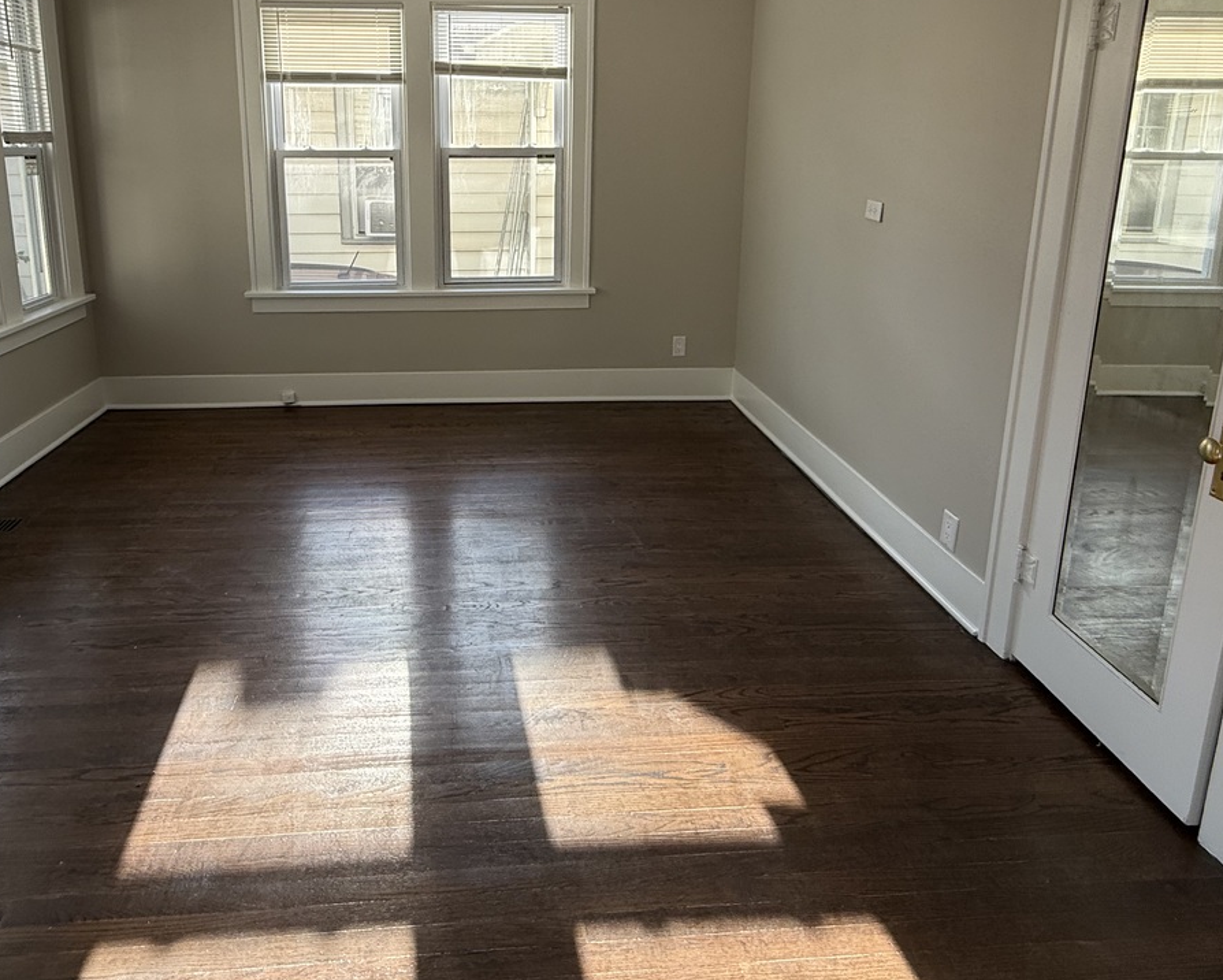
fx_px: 797
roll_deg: +0.3
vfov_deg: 61.1
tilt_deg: -10.5
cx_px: 528
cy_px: 302
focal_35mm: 22
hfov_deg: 74.6
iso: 64
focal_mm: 2.22
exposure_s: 1/210
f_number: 2.2
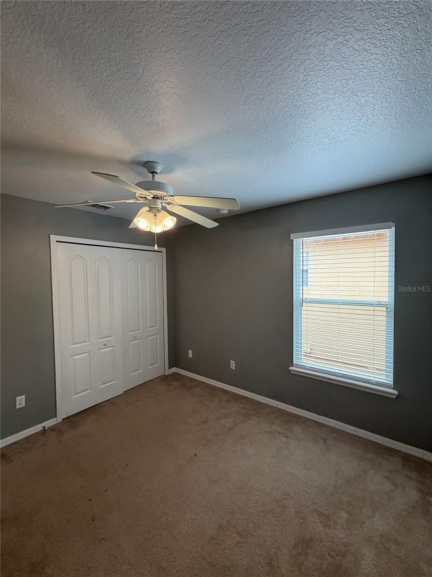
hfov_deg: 85.7
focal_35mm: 14
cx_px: 216
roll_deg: +0.6
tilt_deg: -1.2
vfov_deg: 102.1
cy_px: 288
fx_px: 233
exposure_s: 1/120
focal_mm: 2.22
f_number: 2.2
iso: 100
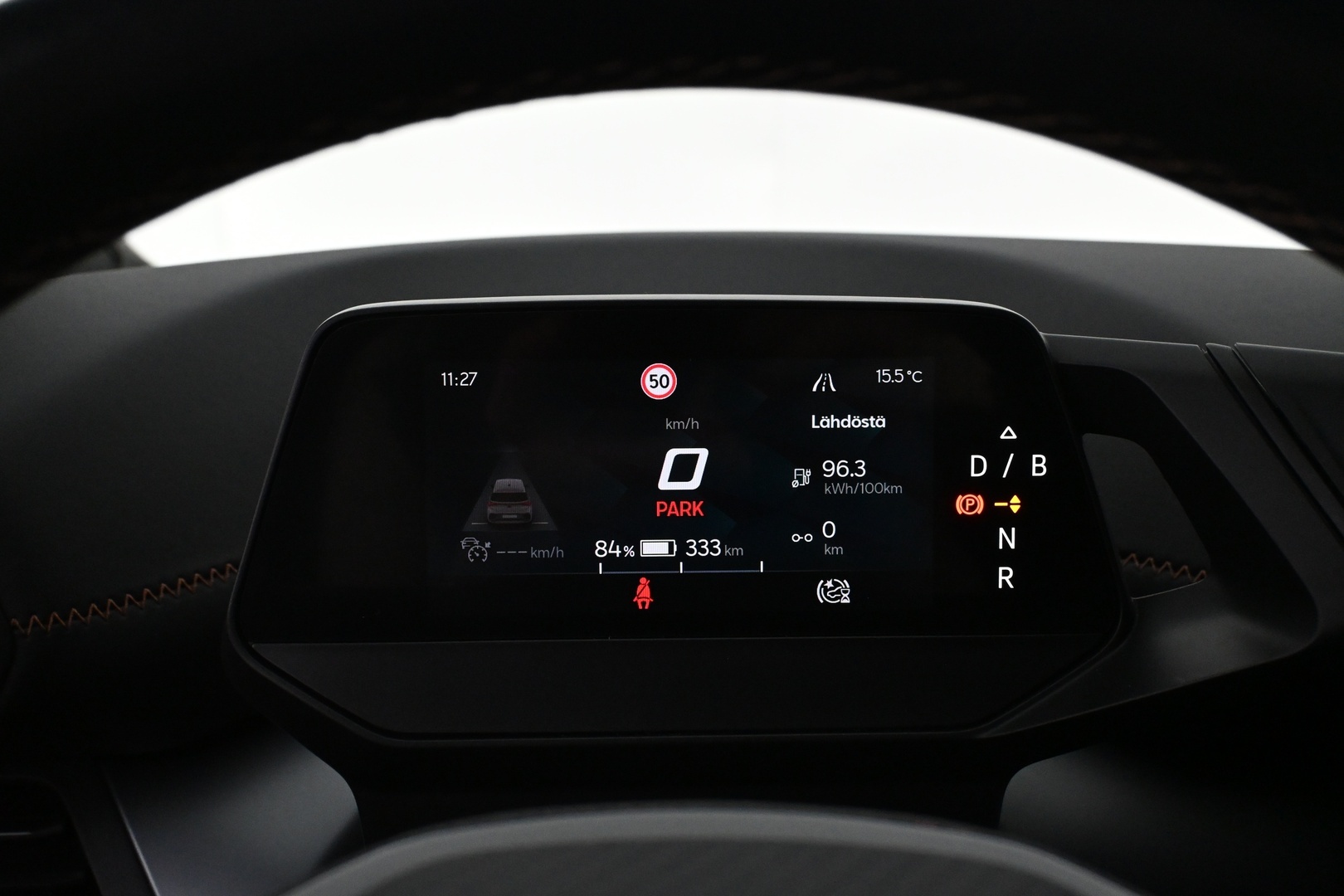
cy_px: 448
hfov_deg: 57.2
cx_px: 672
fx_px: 1232
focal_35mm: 33
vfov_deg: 40.0
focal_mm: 22
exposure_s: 1/100
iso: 4000
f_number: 5
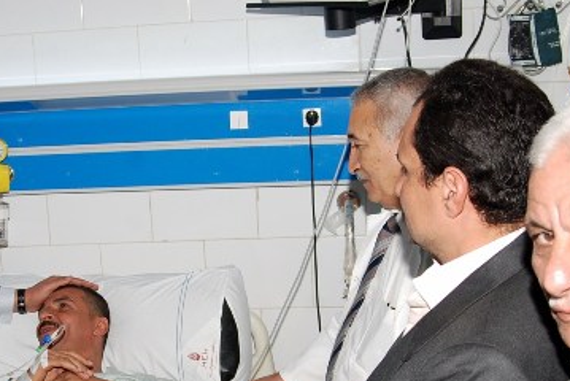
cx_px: 202
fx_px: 1109
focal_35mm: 70
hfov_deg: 28.7
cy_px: 291
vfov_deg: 19.3
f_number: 5.6
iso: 200
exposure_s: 1/180
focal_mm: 28
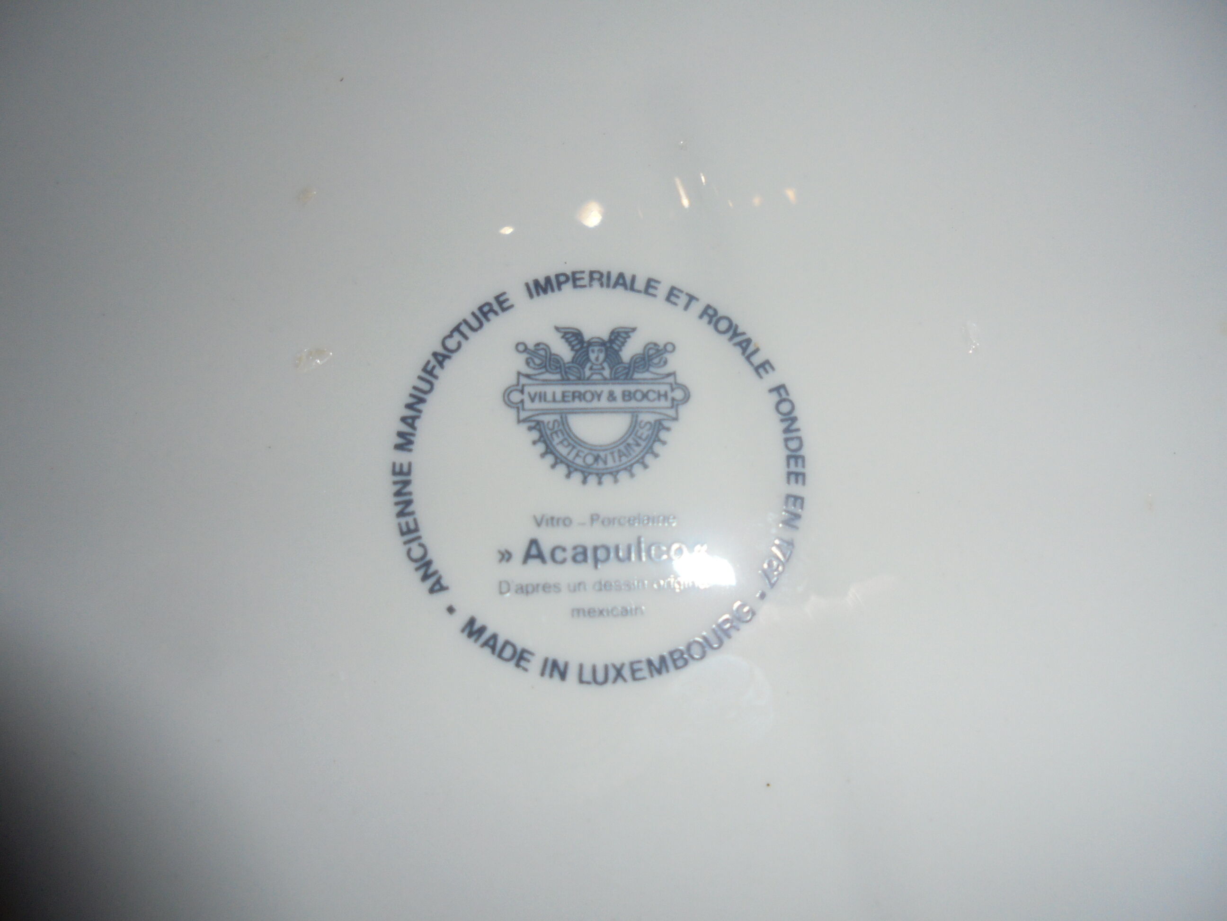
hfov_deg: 67.3
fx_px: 922
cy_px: 460
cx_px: 614
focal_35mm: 26
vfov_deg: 53.1
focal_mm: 4.6
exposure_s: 1/30
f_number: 11.5
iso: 100
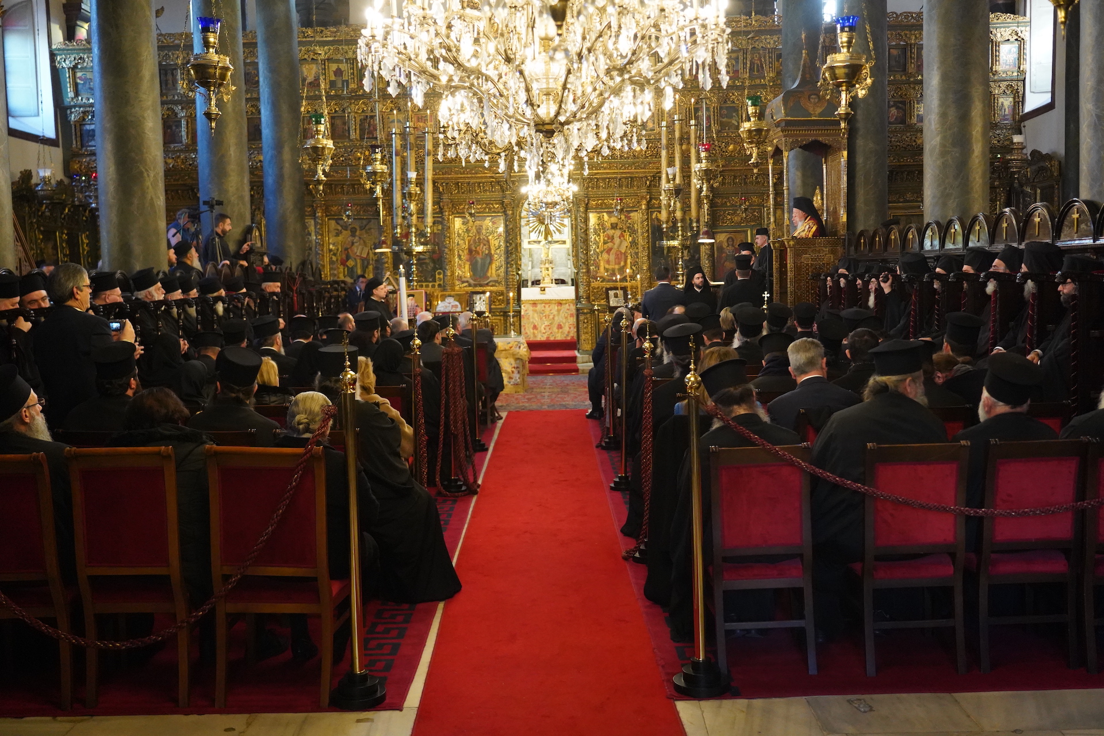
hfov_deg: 51.9
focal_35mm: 37
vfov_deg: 35.9
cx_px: 552
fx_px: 1135
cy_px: 368
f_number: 4
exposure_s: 1/160
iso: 10000
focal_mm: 37
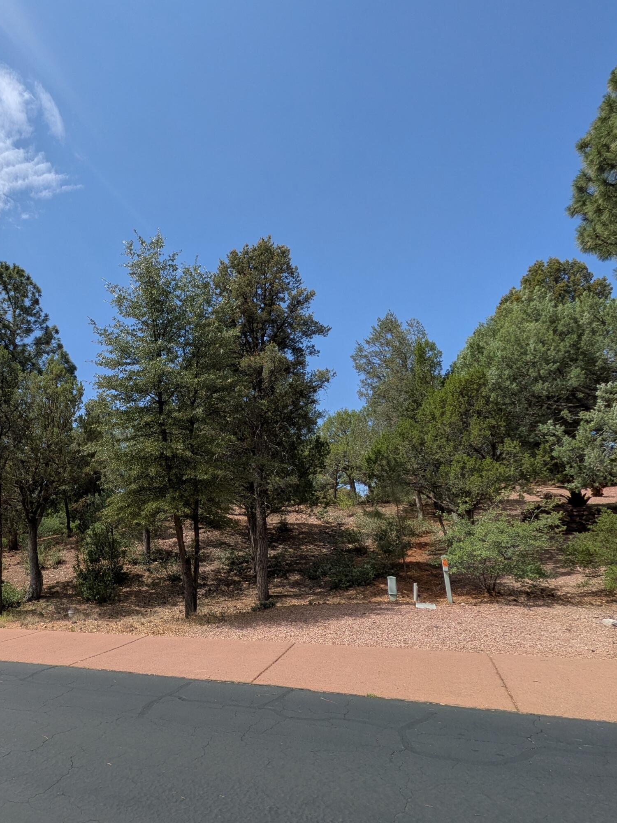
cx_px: 127
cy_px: 437
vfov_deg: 78.9
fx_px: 499
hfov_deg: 58.7
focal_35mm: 21
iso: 52
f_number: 2.2
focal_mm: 1.85
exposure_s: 1/3106
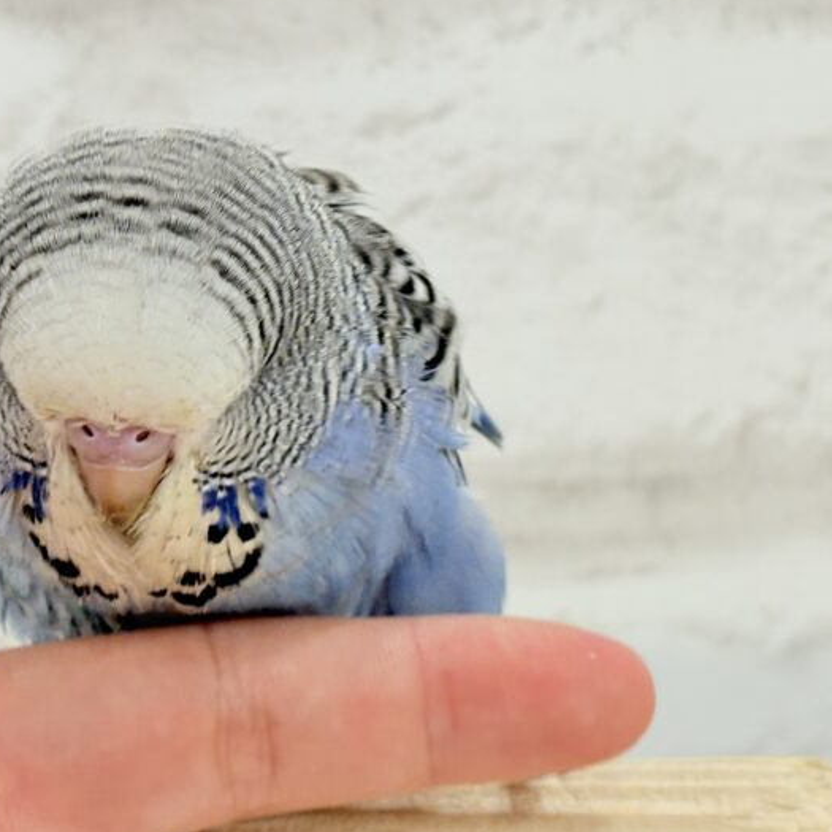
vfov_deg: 16.6
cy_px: 398
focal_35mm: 105
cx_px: 376
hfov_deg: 16.6
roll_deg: +1.8
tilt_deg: -6.3
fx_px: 2855
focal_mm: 5.96
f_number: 1.6
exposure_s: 1/100
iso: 80
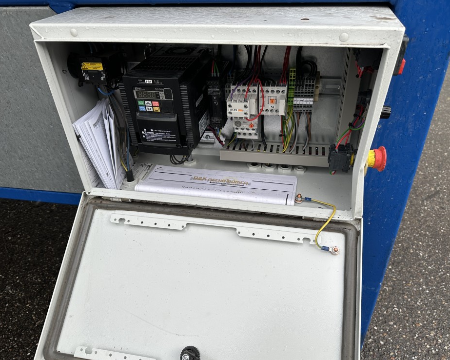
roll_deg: +2.0
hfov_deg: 66.0
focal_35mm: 26
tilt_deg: -35.3
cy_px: 187
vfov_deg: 54.9
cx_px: 233
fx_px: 346
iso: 80
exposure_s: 1/623
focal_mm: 6.86
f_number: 1.78
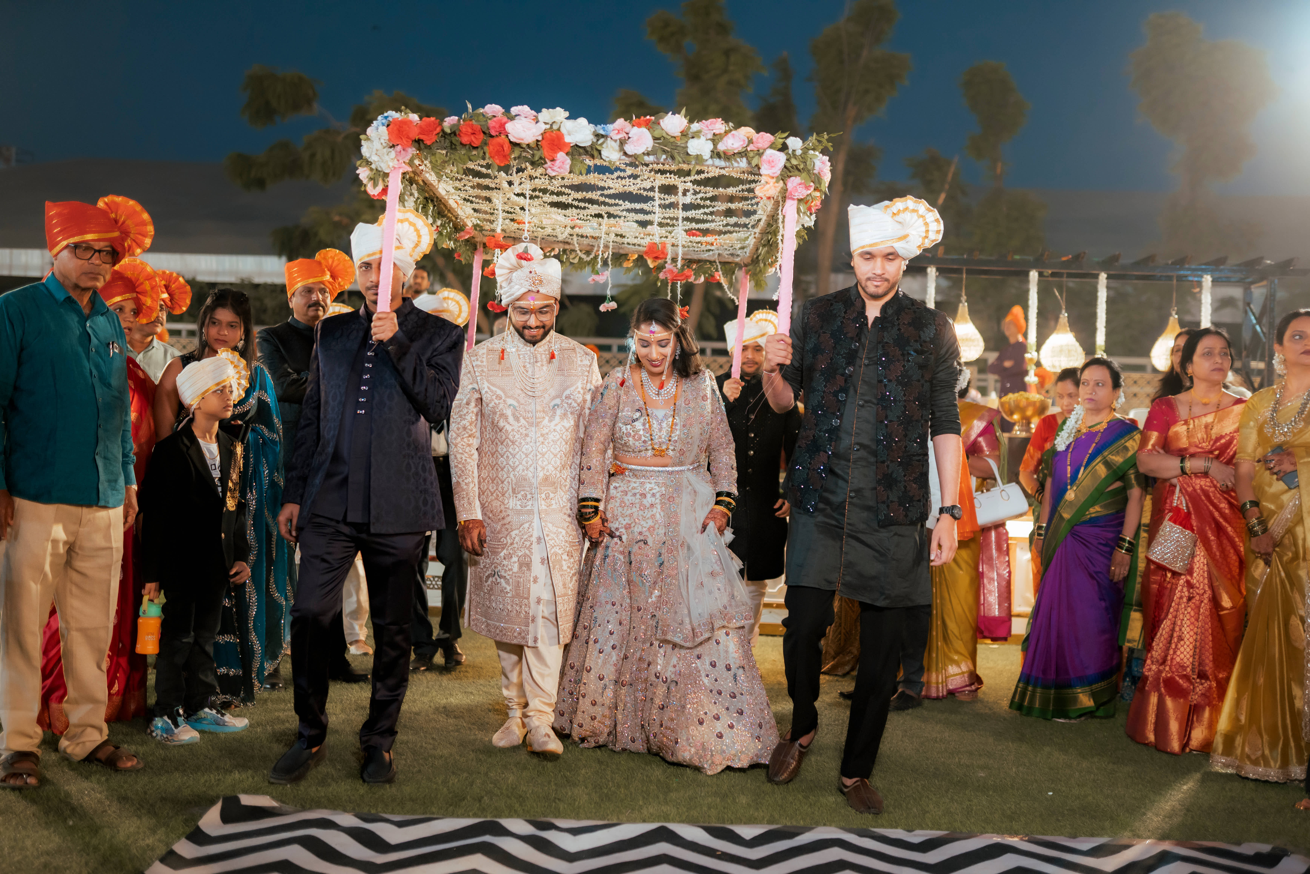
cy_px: 437
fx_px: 1274
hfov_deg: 54.4
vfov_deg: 37.9
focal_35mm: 35
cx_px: 655
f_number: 1.6
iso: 1250
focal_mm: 35
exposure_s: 1/250
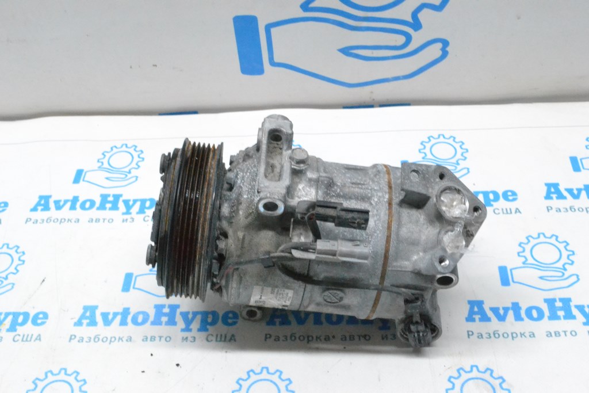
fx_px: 785
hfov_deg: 41.1
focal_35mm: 48
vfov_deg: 28.1
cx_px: 294
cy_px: 196
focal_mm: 32
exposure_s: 1/50
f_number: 18
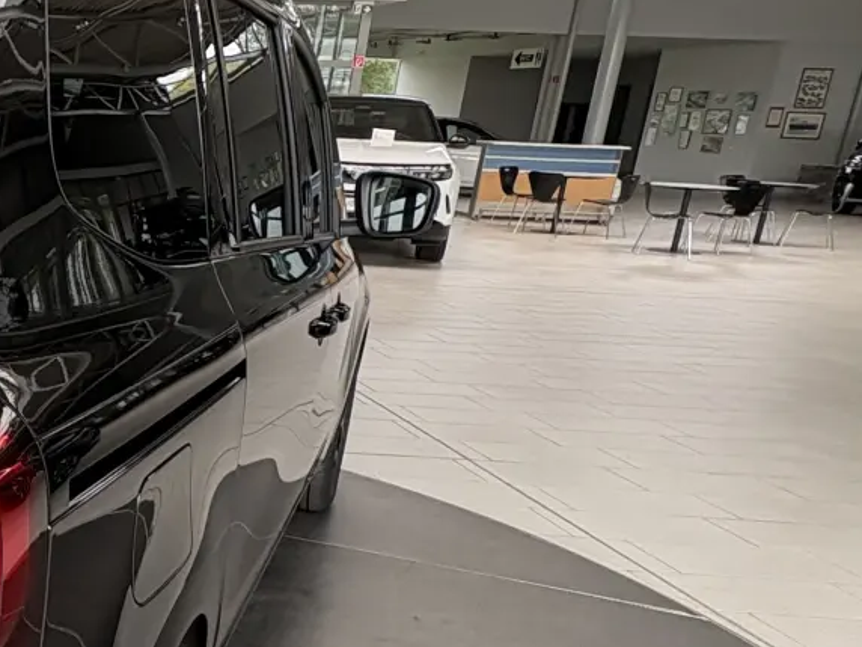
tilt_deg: -15.5
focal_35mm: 47
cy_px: 416
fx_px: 1170
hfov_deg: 31.5
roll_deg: -0.2
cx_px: -247
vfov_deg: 30.7
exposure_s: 1/99
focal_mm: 2.22
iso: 64
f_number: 2.2
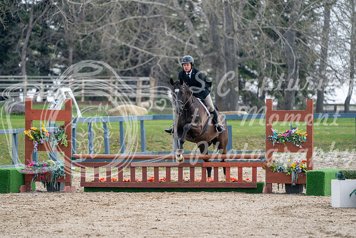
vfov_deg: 4.1
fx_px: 3353
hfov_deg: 6.1
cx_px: 178
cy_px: 119
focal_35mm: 339
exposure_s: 1/400
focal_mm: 339
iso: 250
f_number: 5.6
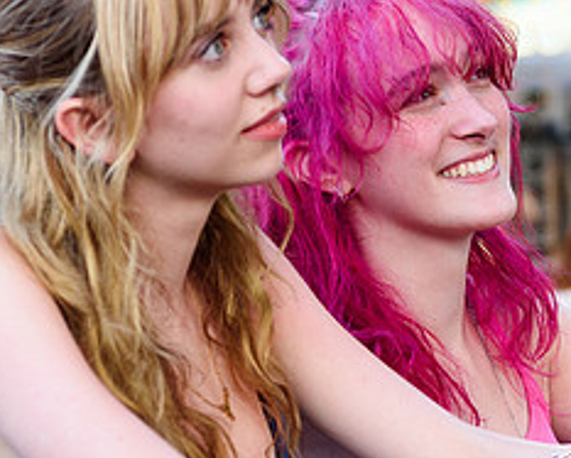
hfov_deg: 10.0
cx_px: 528
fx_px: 3232
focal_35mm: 191
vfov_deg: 8.1
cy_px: 293
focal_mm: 60
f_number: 4.5
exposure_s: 1/200
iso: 400
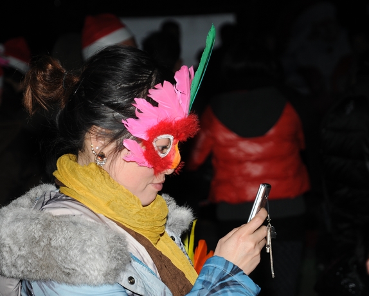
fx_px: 1591
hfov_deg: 13.2
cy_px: 148
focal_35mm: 146
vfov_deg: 10.6
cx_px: 204
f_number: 5.6
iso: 320
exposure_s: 1/125
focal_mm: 85
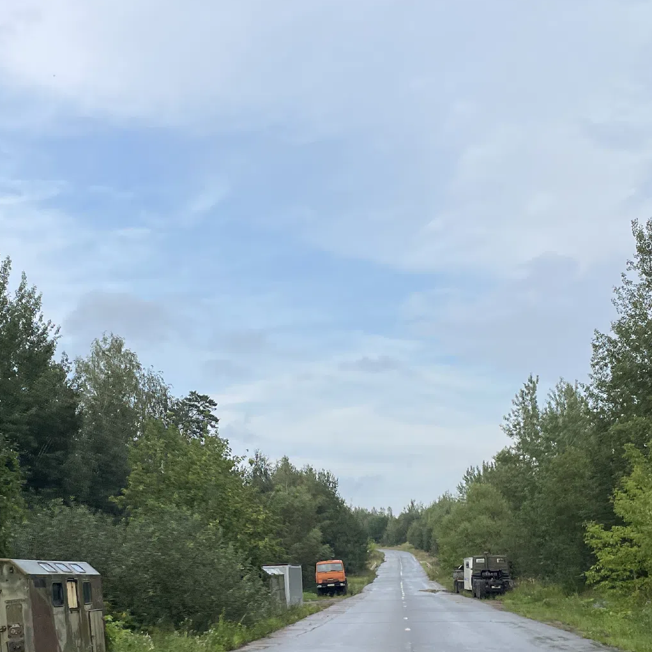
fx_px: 1151
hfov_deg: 31.5
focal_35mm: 54
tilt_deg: +8.2
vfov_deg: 31.5
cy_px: 412
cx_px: 251
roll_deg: +0.5
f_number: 1.6
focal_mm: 4.2
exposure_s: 1/1667
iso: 32
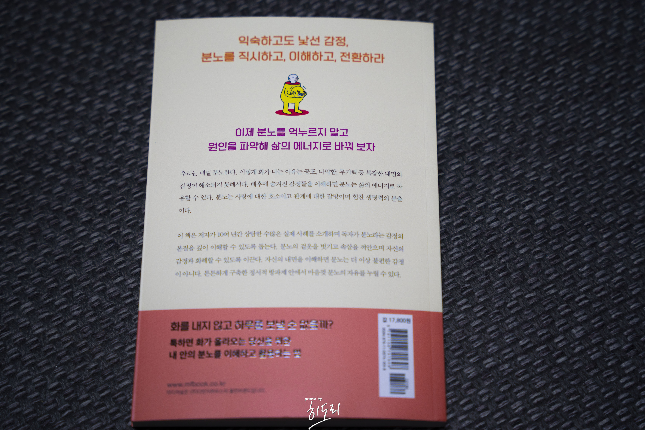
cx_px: 322
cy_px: 215
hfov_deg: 28.8
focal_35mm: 70
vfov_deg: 19.5
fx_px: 1254
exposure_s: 1/100
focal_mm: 70
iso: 125
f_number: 3.5
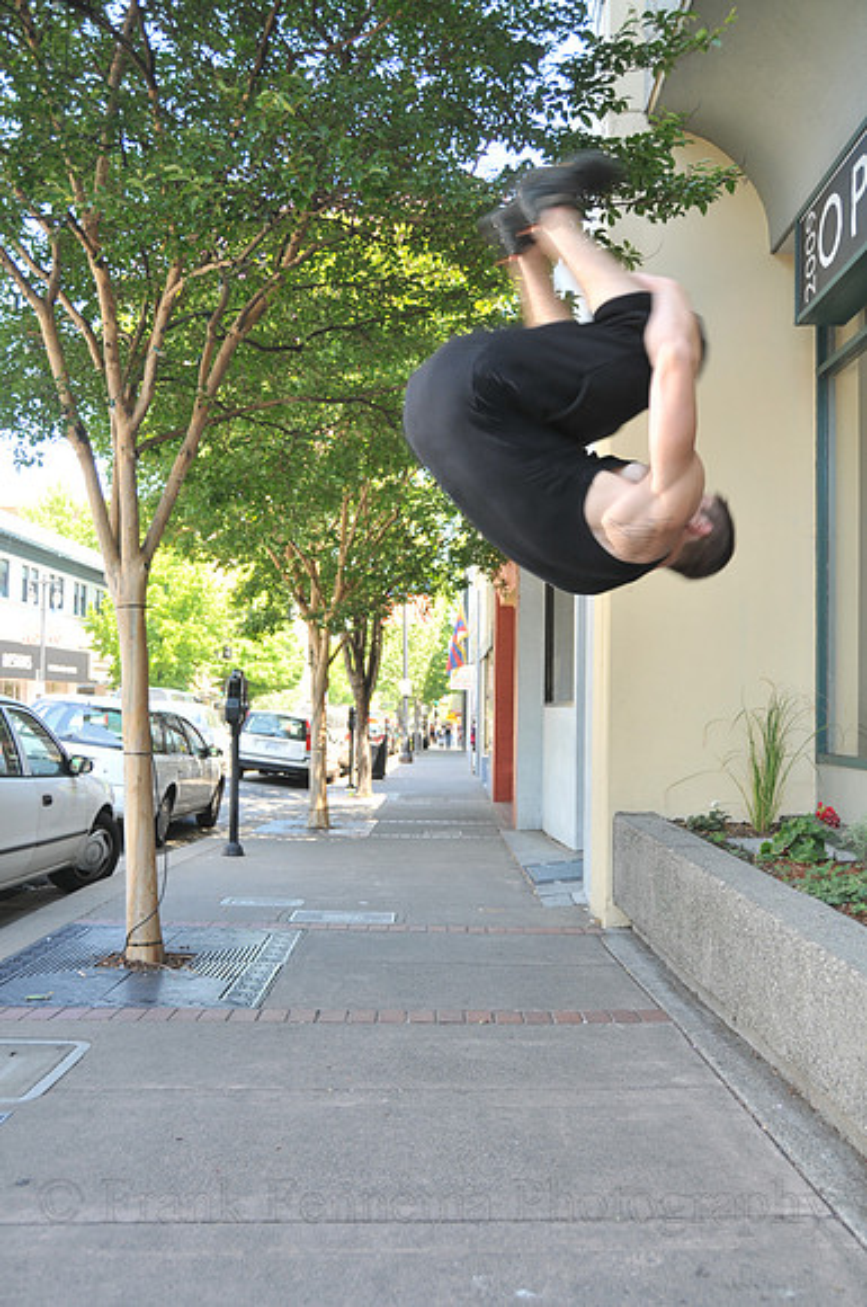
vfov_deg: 57.3
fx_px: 1196
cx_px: 434
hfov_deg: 39.9
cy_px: 654
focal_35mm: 33
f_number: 3.8
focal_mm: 22
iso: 200
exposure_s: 1/125
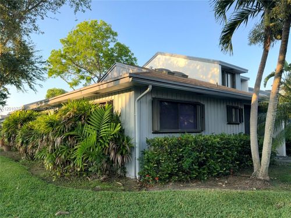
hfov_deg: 71.6
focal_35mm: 24
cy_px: 109
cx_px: 146
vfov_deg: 56.8
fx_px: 202
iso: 50
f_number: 1.78
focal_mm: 6.76
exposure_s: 1/1653
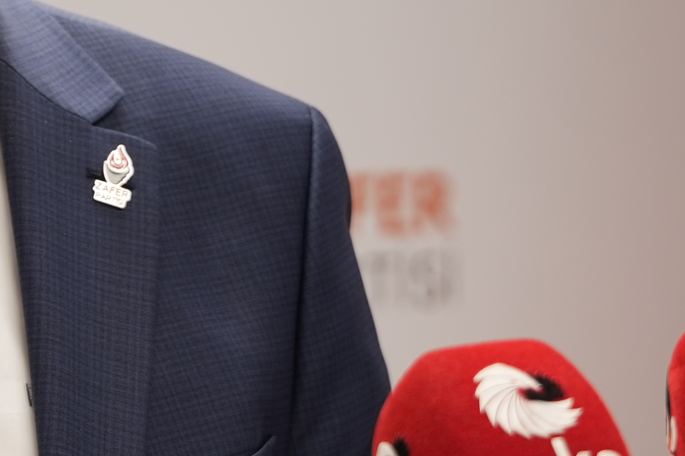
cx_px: 22
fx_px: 5917
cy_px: 63
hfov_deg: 6.6
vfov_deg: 4.4
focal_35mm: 311
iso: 200
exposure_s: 1/100
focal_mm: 70
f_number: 2.8
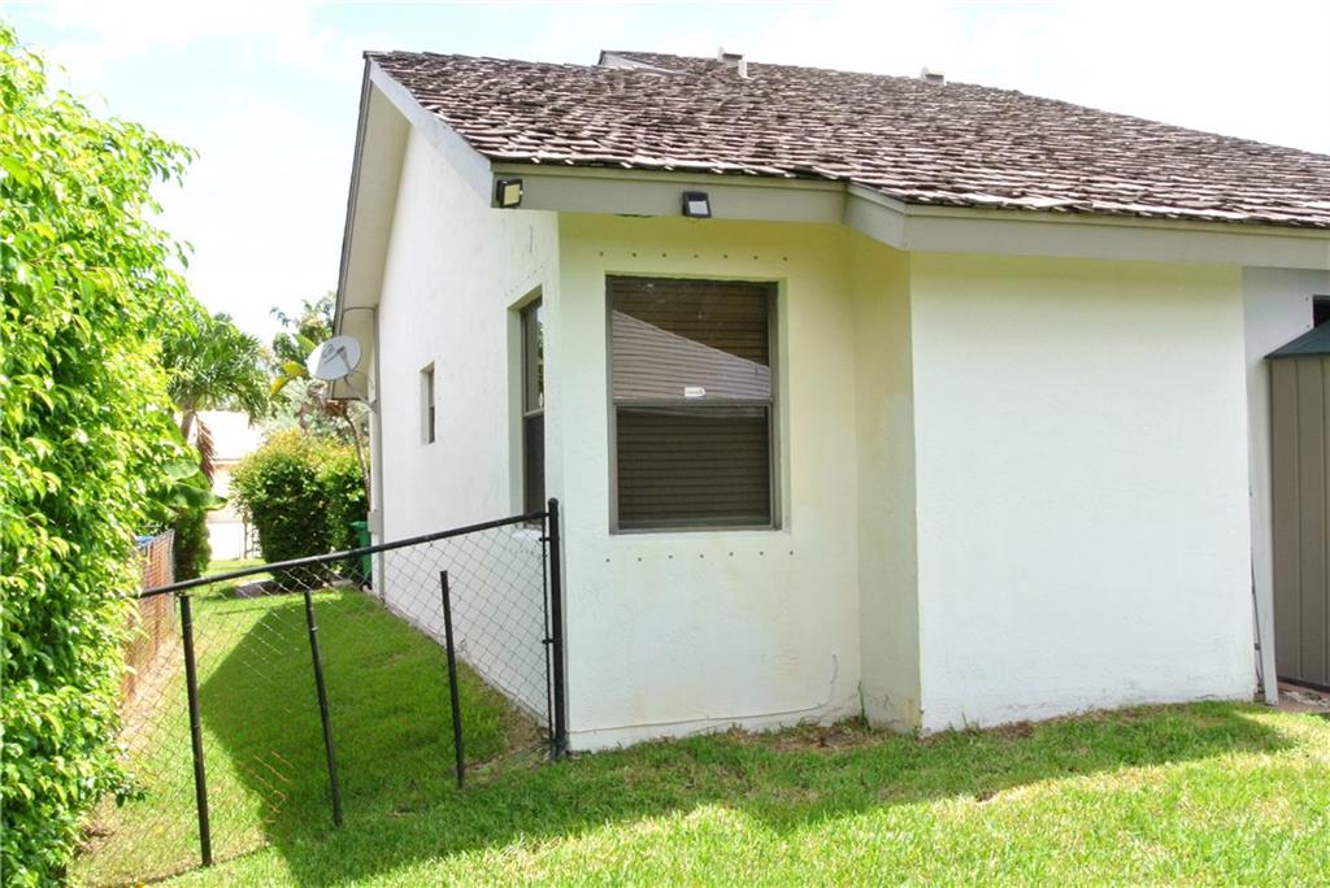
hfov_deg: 54.4
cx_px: 665
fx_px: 1294
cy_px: 444
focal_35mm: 35
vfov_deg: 37.9
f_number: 16
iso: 400
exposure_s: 1/60
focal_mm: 13.1
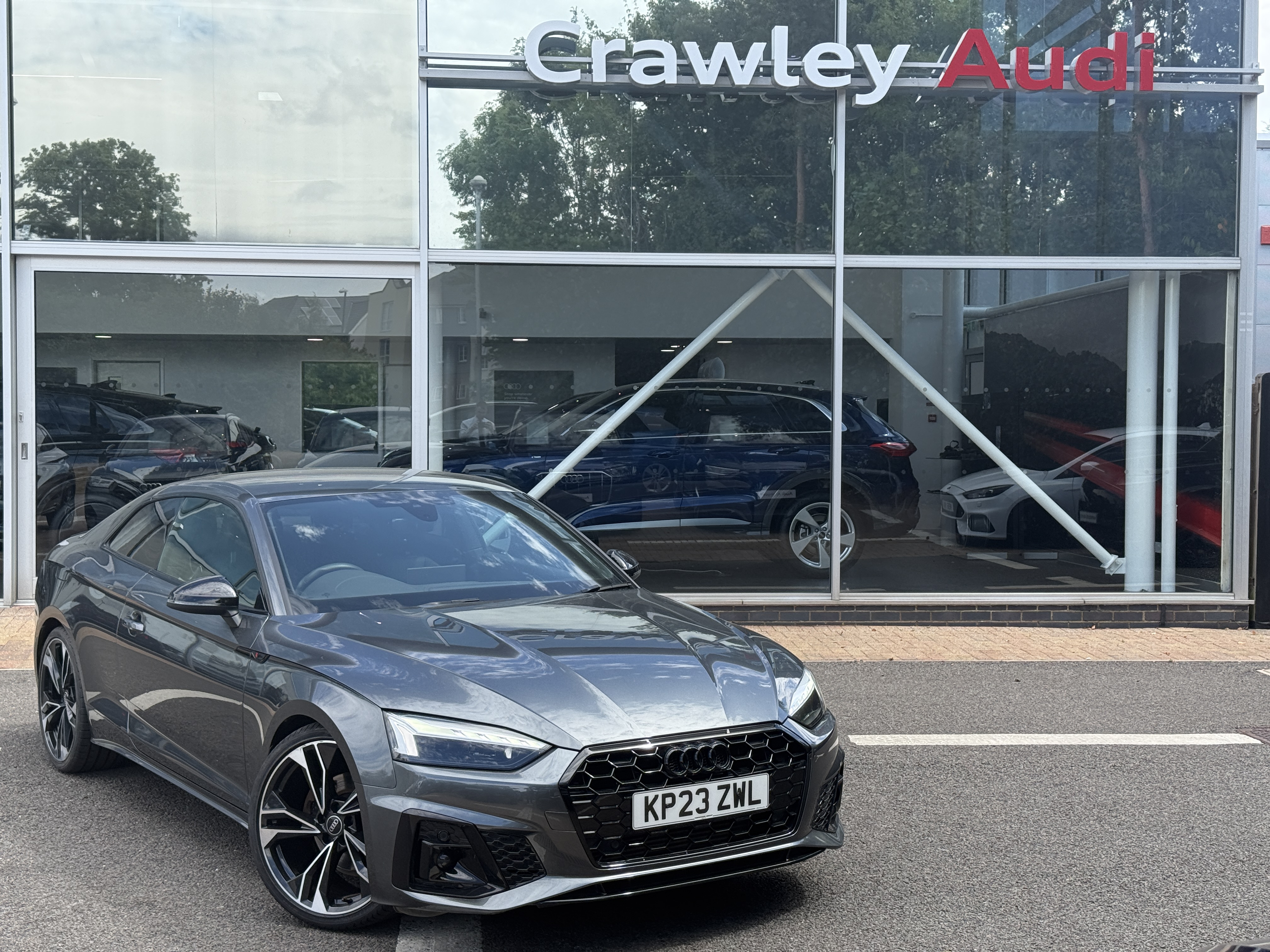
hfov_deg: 39.7
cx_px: 635
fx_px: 1761
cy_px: 476
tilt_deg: -0.1
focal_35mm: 48
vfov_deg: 30.3
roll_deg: +0.1
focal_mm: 6.76
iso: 100
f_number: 1.78
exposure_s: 1/1678
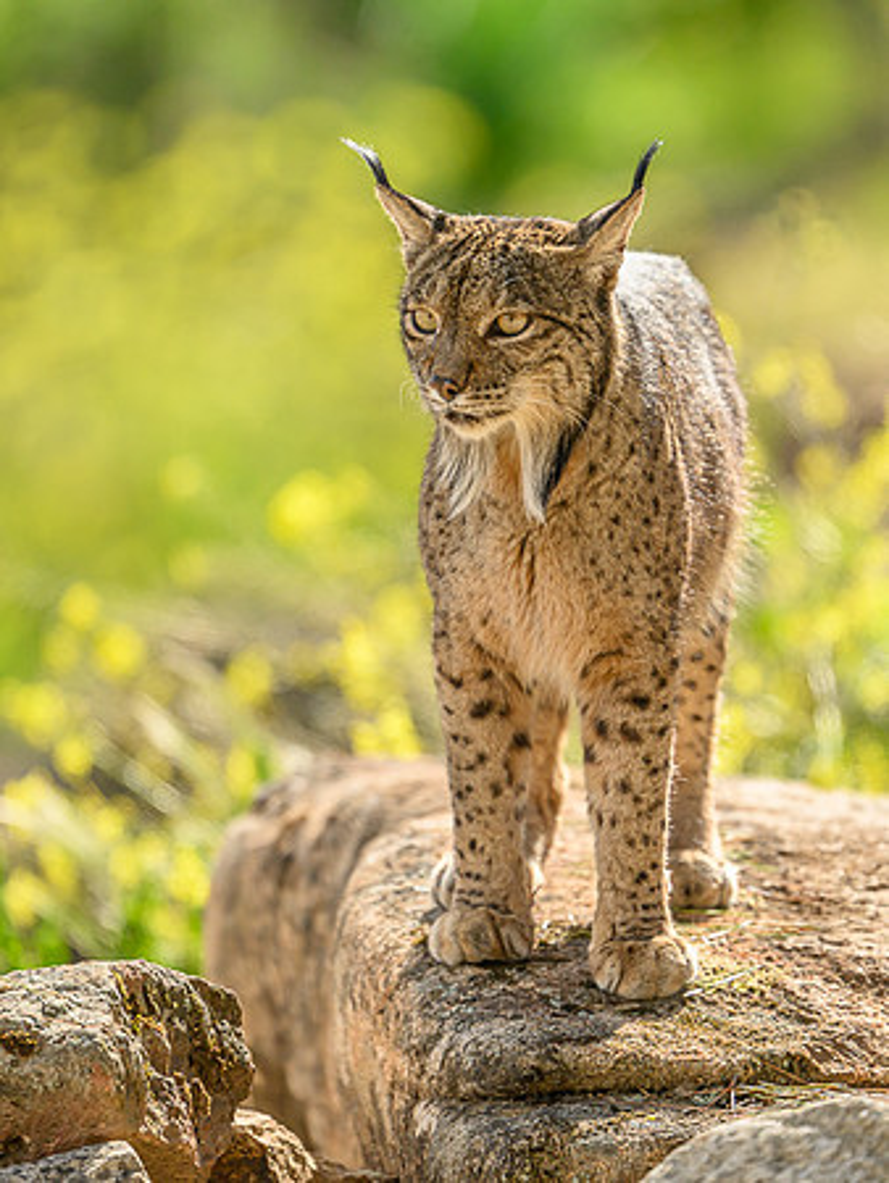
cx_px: 502
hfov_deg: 1.8
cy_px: 592
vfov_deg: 2.5
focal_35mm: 808
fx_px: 27629
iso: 320
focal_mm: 560
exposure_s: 1/2000
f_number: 4
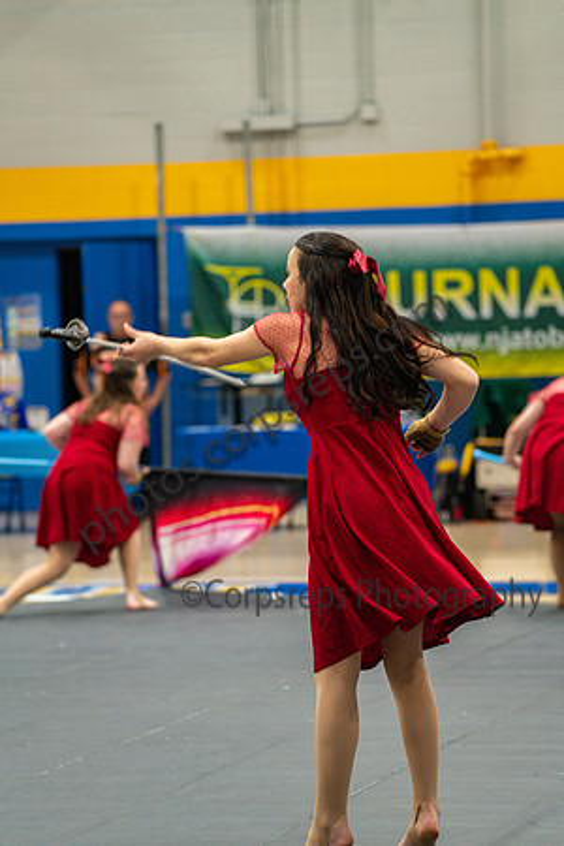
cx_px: 282
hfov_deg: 9.1
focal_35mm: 150
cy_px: 423
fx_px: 3525
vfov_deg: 13.7
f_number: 4
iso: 6400
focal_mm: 150
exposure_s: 1/500
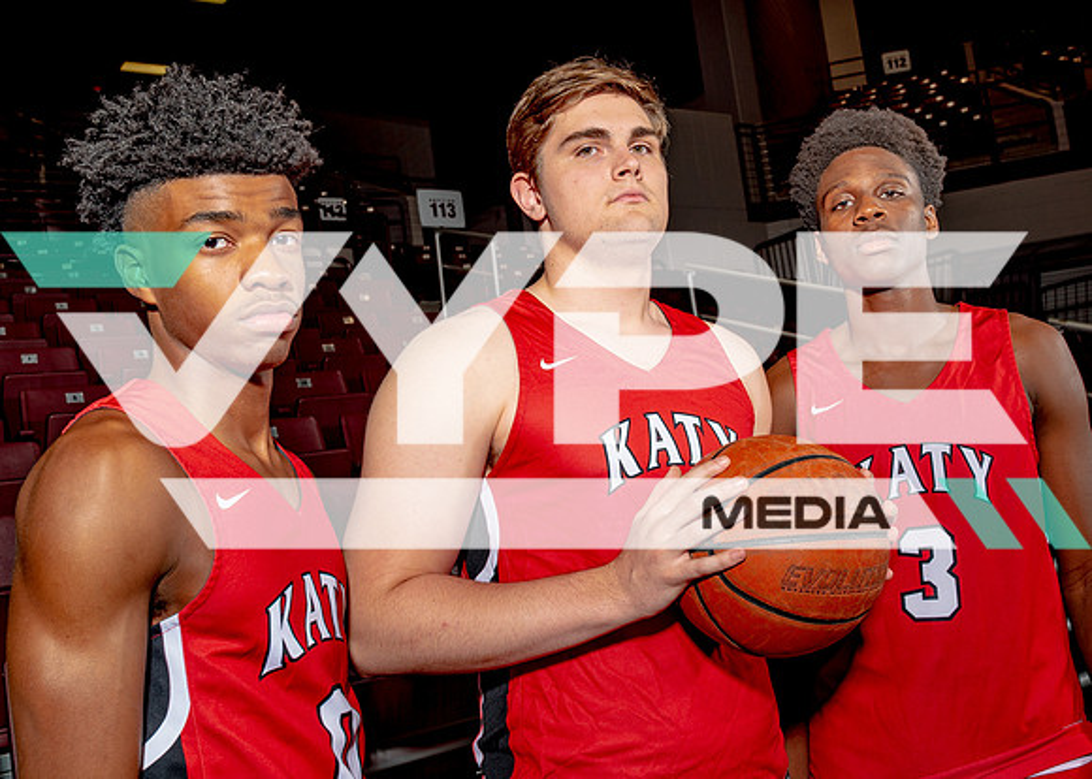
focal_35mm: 37
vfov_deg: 37.9
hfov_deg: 51.3
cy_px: 384
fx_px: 1136
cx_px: 590
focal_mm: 30
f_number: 8
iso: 100
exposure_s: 1/125
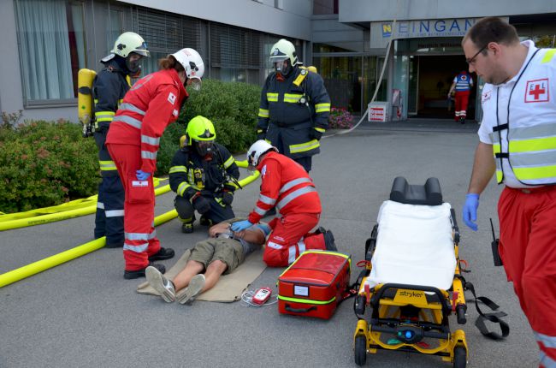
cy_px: 184
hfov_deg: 51.4
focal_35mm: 38
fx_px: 578
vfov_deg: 35.3
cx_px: 278
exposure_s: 1/160
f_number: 6.3
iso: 200
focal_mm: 25
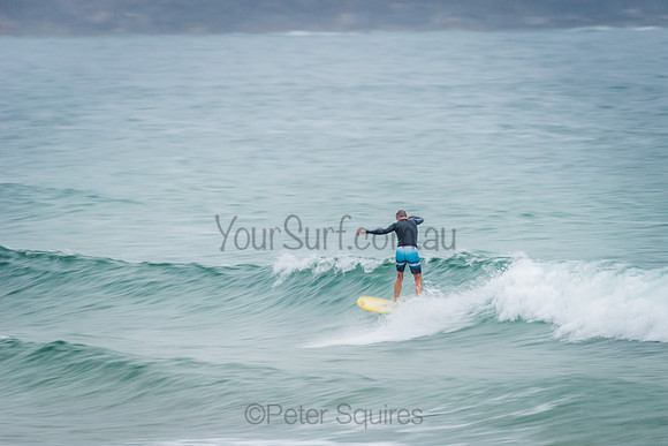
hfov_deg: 3.4
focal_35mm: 612
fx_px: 11362
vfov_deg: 2.2
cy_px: 273
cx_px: 409
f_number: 7.1
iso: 64
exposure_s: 1/25
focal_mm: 500
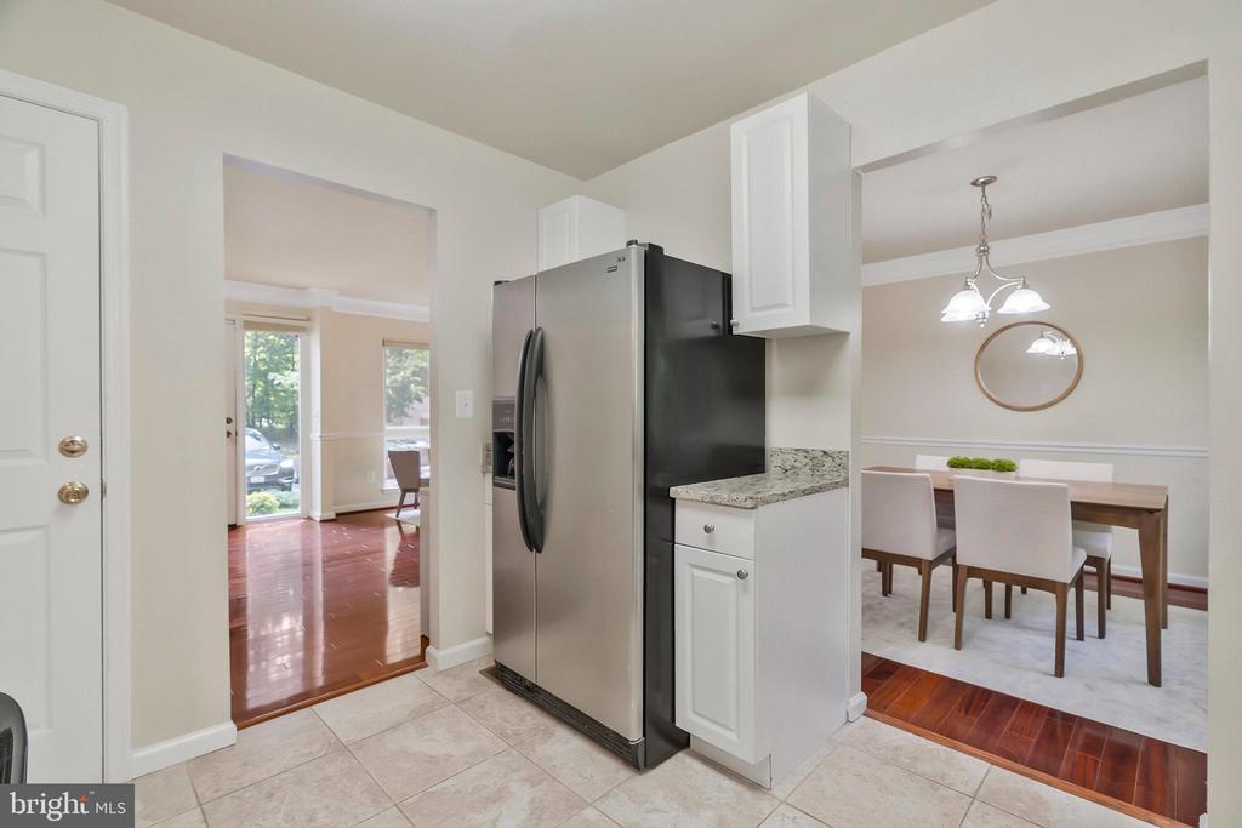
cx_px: 621
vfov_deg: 73.8
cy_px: 414
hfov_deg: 96.7
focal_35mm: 16
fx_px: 552
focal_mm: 16
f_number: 7.1
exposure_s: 1/15
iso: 1250
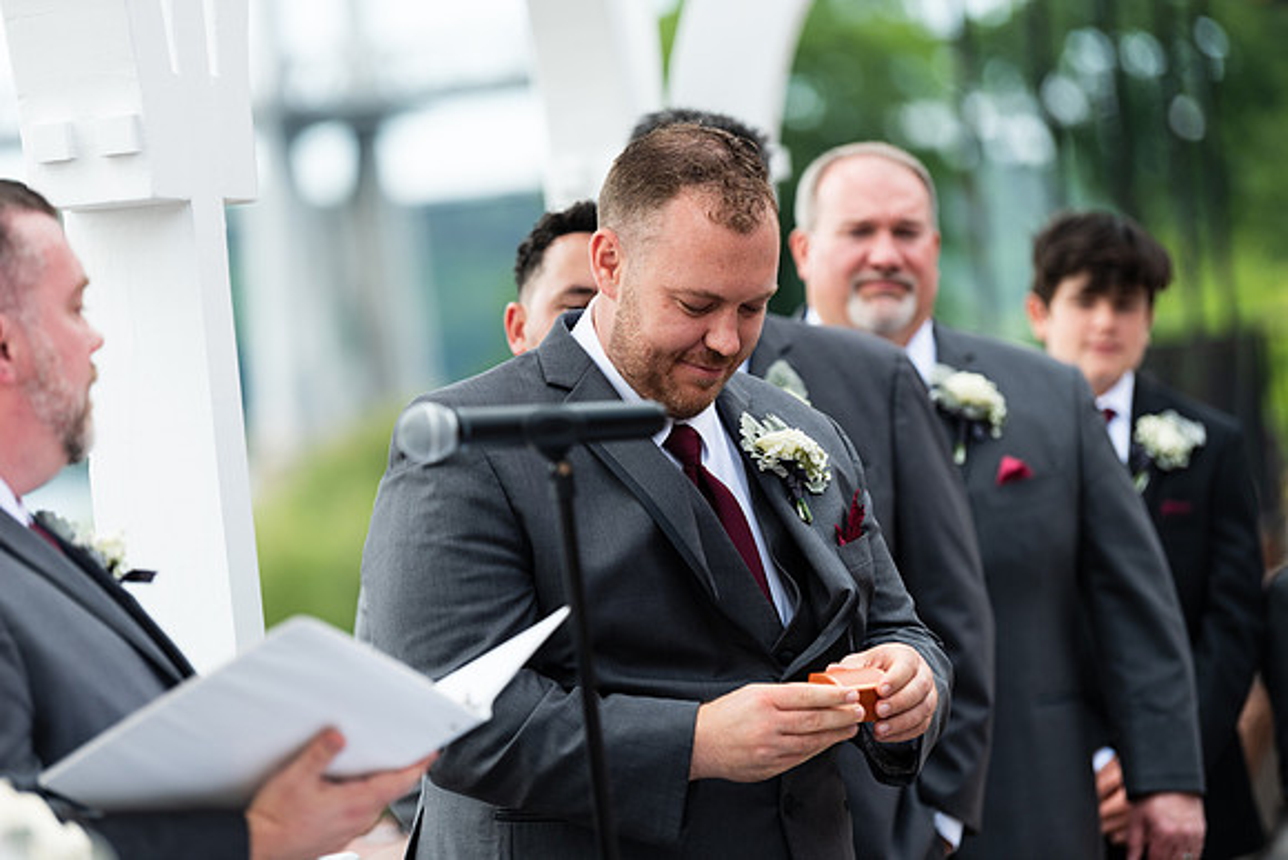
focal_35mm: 175
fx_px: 6262
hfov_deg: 11.7
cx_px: 644
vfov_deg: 7.9
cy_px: 430
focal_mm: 175
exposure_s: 1/500
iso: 64
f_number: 2.8
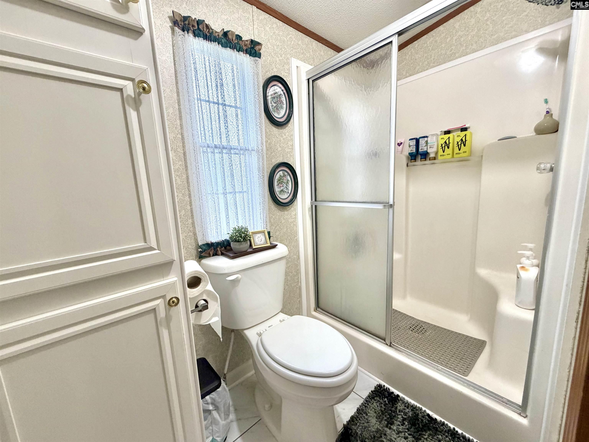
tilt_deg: -8.7
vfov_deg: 85.7
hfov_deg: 102.1
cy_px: 221
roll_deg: +2.3
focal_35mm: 14
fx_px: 238
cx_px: 294
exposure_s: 1/120
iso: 250
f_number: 2.2
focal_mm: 2.22
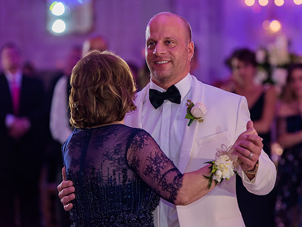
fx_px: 1615
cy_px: 103
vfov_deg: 8.0
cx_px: 184
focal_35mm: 185
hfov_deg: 10.7
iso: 1600
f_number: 3.2
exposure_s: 1/125
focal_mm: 155
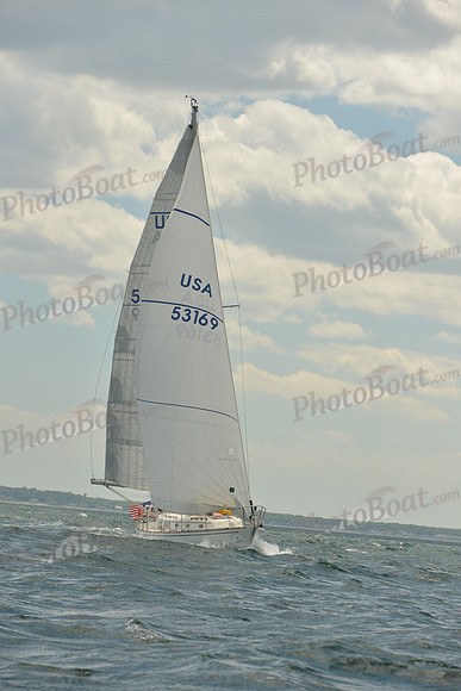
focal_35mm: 135
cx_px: 230
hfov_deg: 10.2
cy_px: 346
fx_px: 2591
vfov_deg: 15.2
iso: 400
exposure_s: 1/800
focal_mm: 135
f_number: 5.6
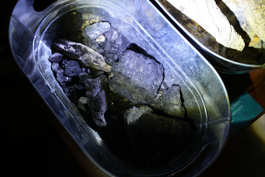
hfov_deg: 54.4
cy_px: 88
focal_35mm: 35
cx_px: 132
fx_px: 258
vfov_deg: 37.9
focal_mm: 35
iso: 400
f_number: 2.8
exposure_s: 1/40
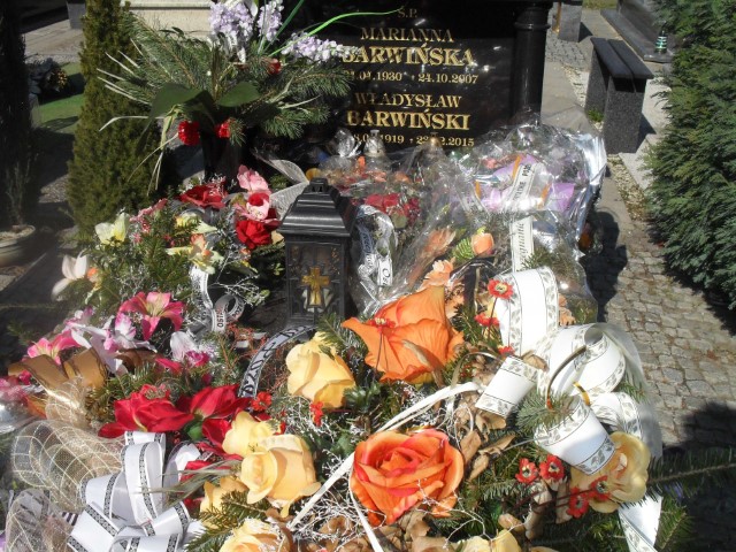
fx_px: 744
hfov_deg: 52.6
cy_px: 276
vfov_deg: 40.7
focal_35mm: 35
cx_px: 368
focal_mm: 6.3
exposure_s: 1/750
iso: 200
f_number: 8.4
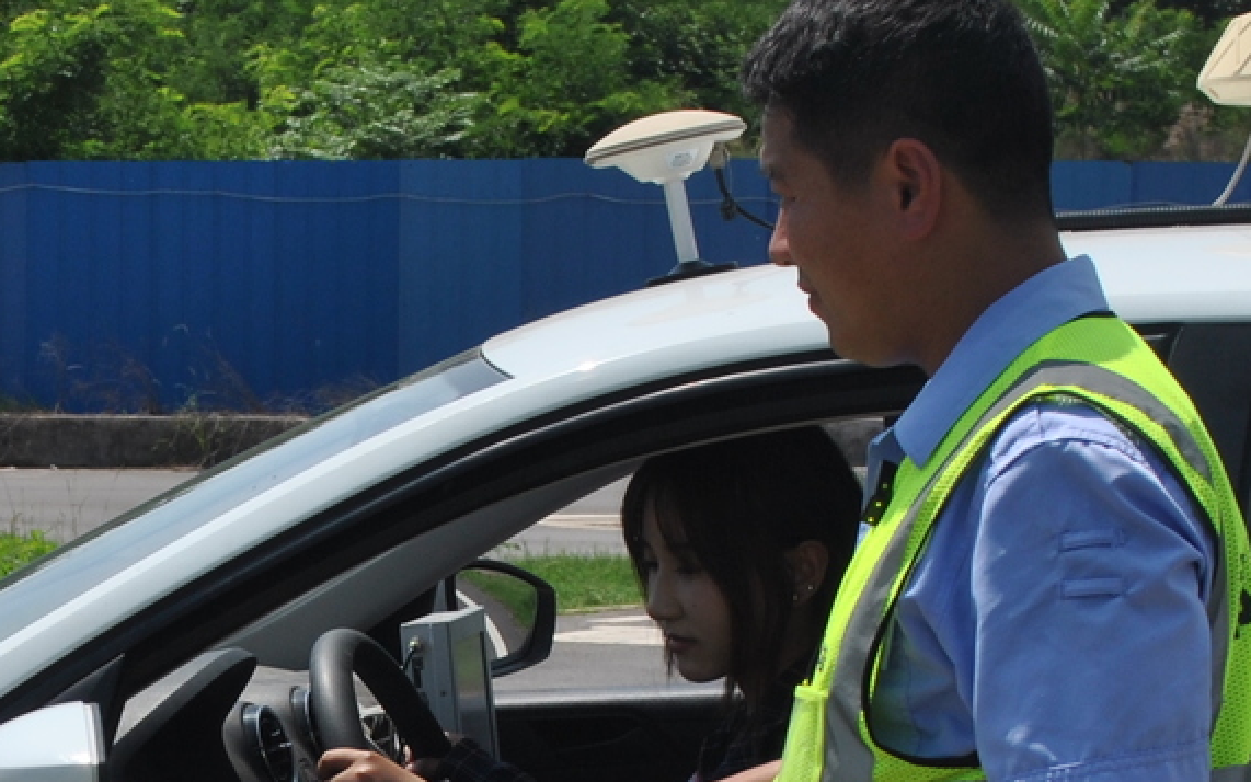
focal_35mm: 166
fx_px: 5660
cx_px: 28
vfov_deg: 7.8
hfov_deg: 12.5
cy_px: 938
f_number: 9
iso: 100
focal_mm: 32
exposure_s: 1/320
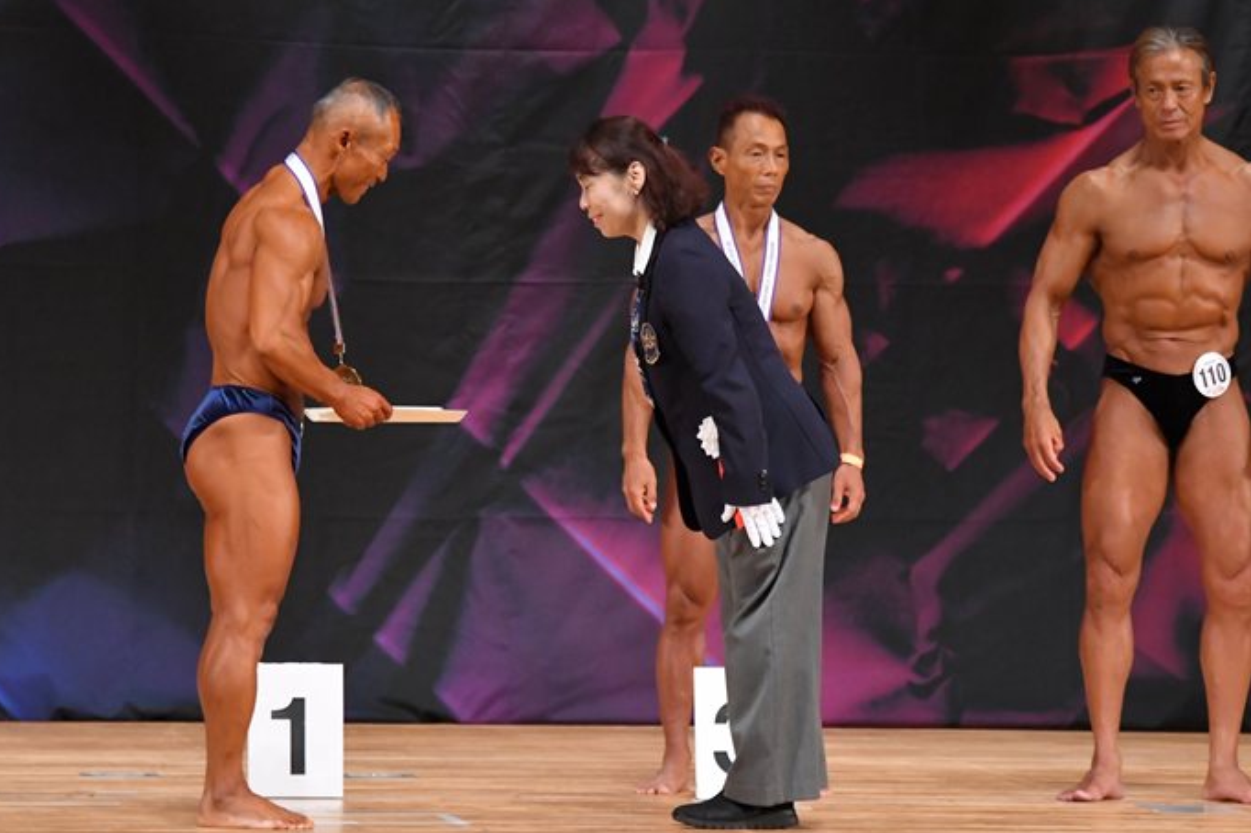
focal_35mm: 307
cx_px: 672
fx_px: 10663
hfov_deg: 6.7
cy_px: 413
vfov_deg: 4.5
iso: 5000
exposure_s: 1/400
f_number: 5.6
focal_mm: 180
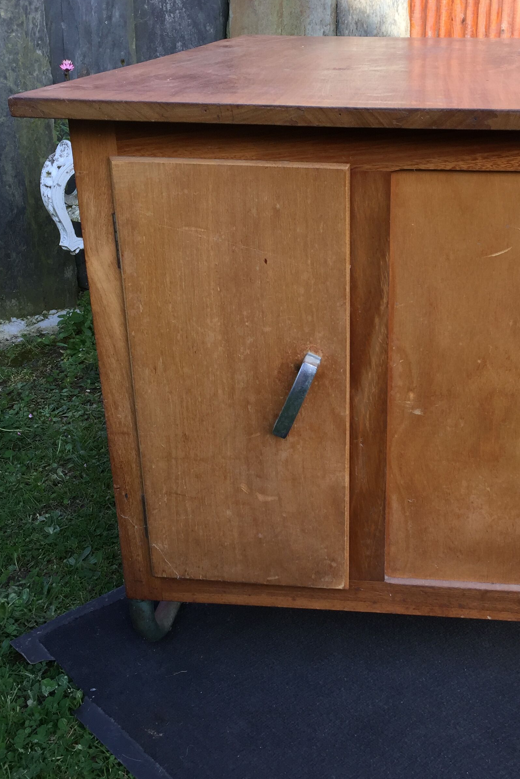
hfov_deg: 32.2
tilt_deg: -22.3
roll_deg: -0.3
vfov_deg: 47.4
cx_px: 367
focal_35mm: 41
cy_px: 369
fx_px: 888
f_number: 2.2
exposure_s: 1/291
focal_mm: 4.15
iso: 32
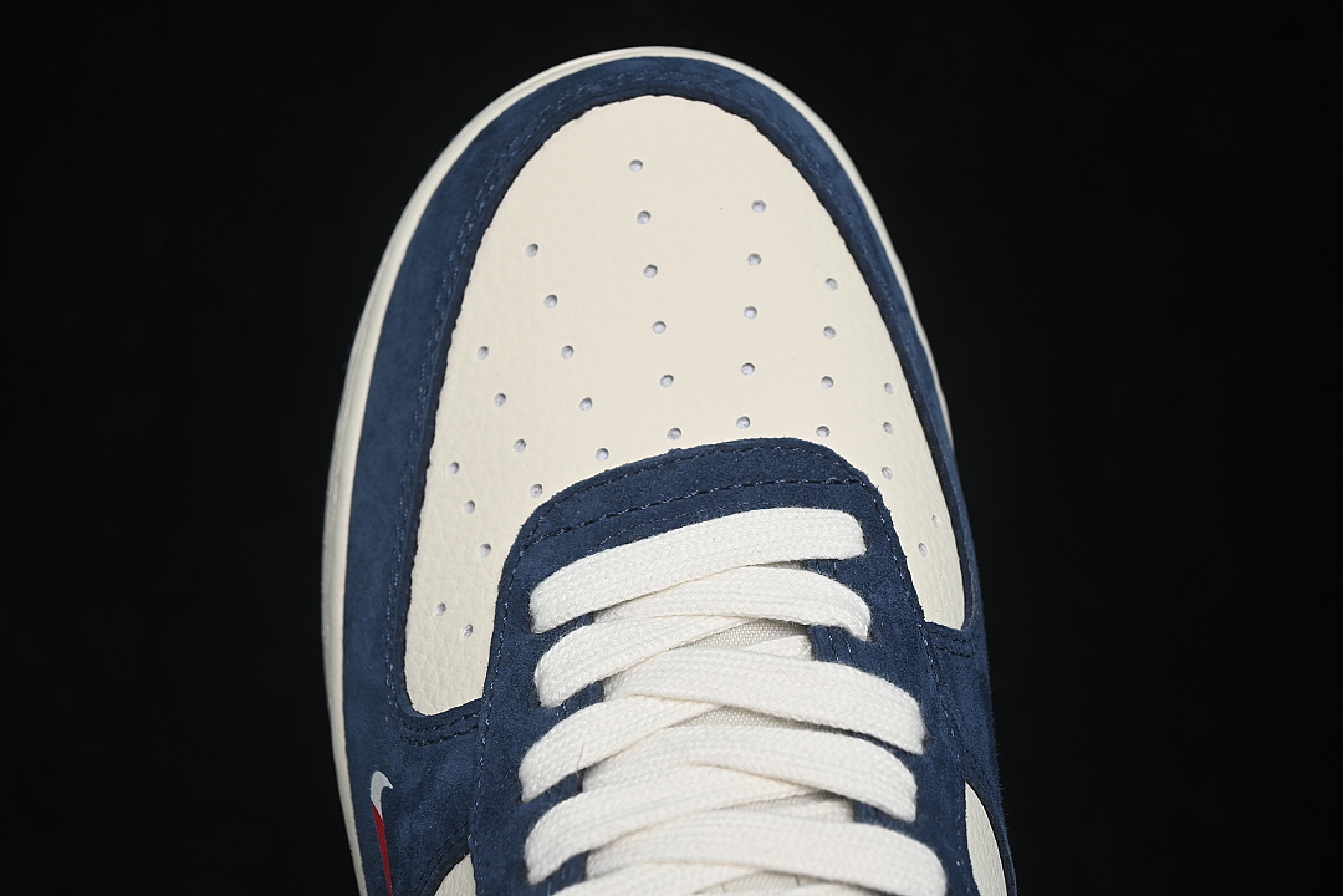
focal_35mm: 75
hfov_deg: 27.0
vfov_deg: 18.2
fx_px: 2798
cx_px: 672
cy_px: 448
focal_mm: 50
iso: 160
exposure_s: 1/50
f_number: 6.3
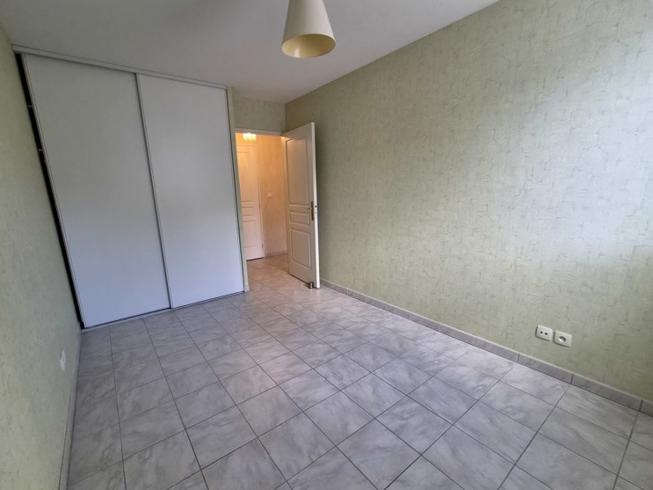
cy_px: 252
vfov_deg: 85.6
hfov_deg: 102.1
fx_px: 264
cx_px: 319
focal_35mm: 14
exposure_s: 1/100
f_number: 2.2
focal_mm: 2.2
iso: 320
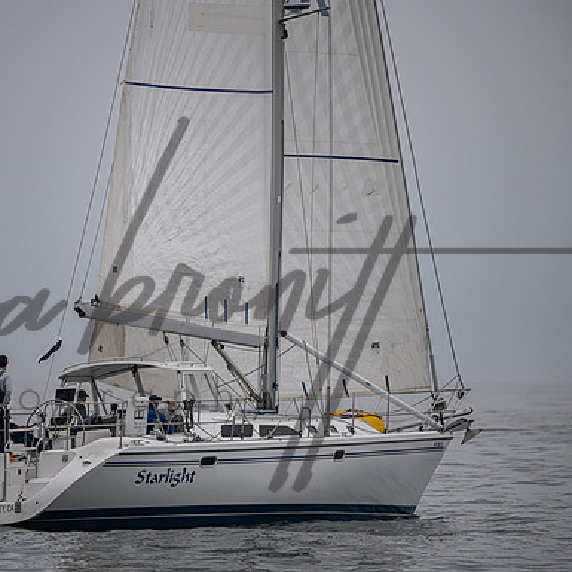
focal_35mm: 521
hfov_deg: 3.4
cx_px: 204
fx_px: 9740
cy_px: 286
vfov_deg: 3.4
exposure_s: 1/5000
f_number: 5.6
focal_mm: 400
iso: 400
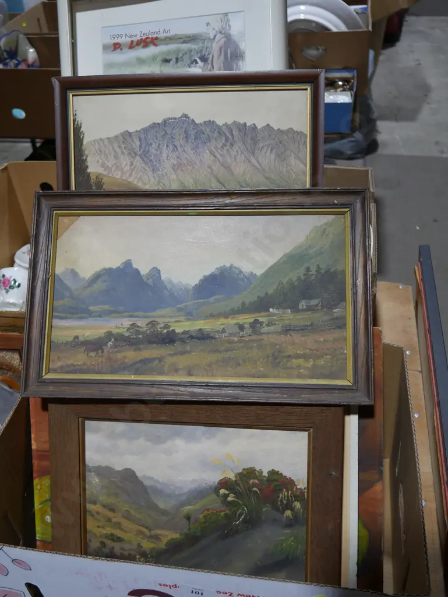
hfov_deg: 41.8
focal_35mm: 34
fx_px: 586
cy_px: 298
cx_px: 224
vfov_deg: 53.9
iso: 200
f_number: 4
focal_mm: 17
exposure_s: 1/100
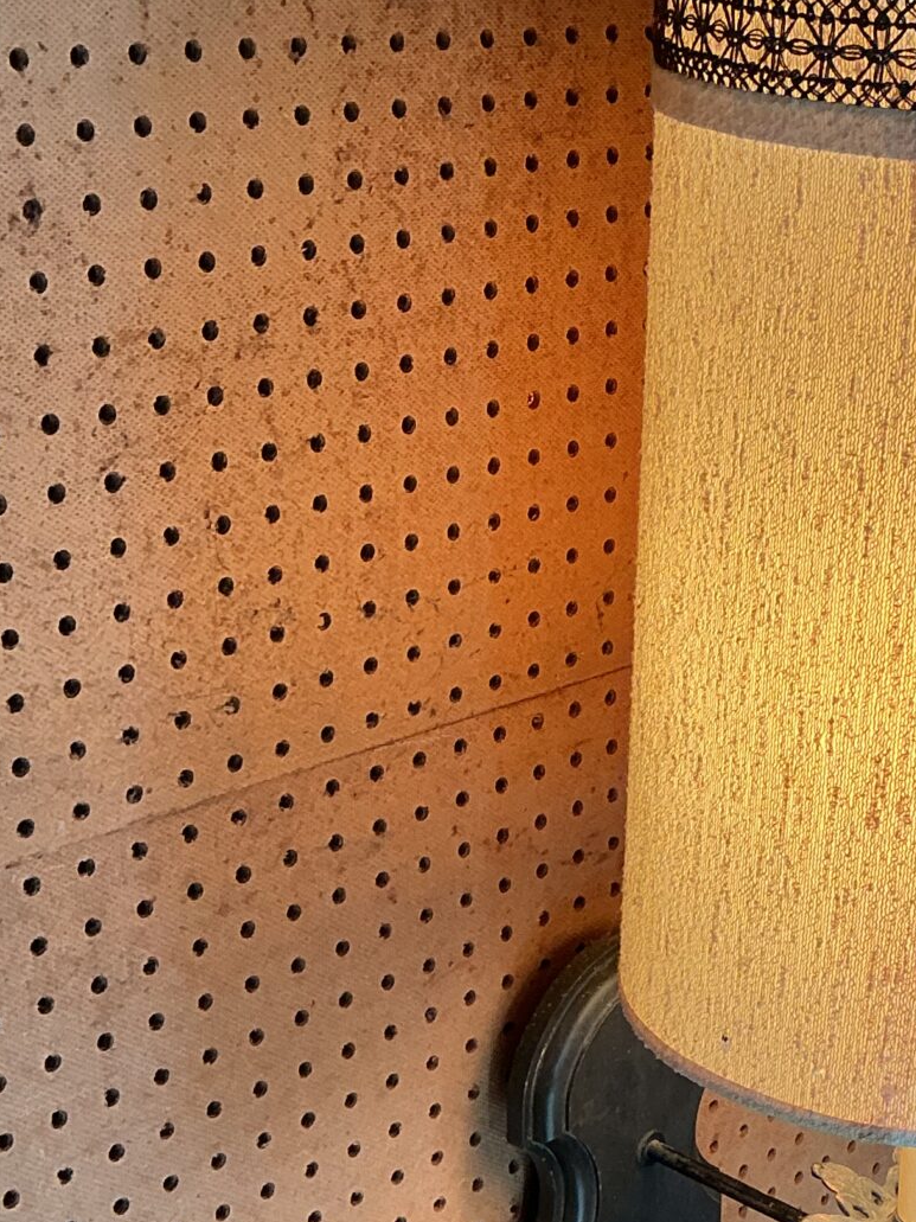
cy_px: 927
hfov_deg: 19.8
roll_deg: -1.7
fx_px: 2541
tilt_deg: -22.4
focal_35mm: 72
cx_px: 925
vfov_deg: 26.7
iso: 50
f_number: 1.8
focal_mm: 3
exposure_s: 1/120
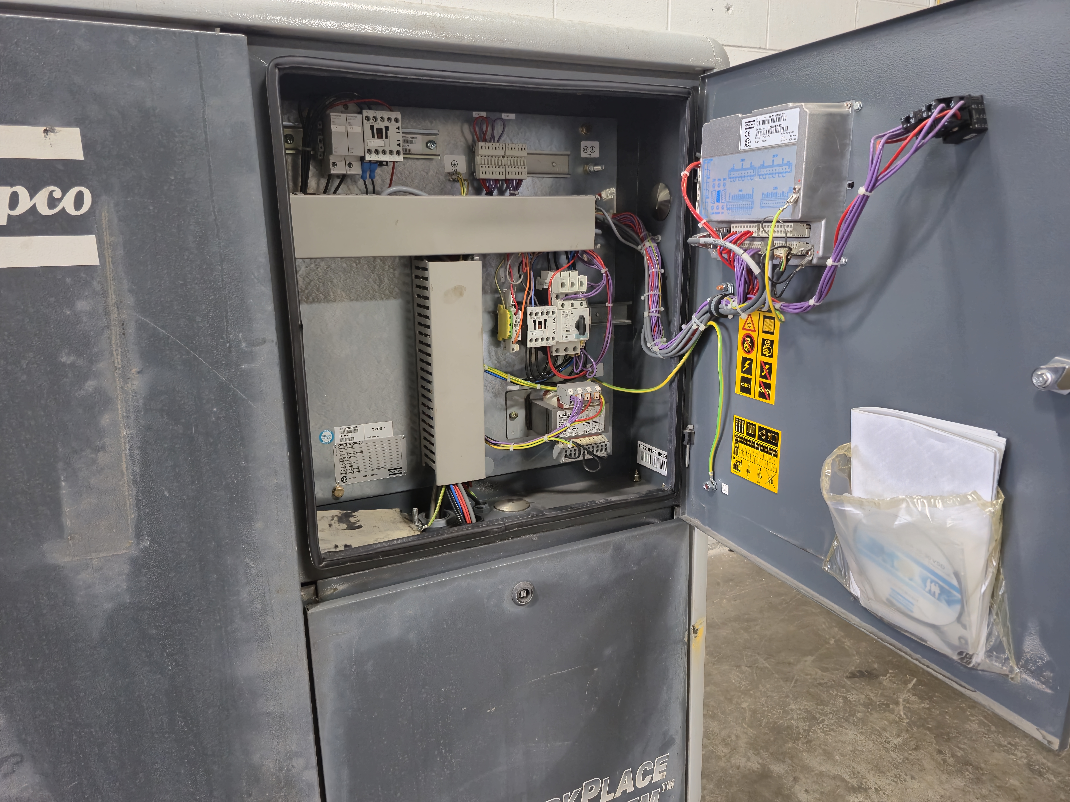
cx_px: 535
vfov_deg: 58.9
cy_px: 401
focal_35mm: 23
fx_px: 711
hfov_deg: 73.9
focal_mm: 5.4
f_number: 1.8
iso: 200
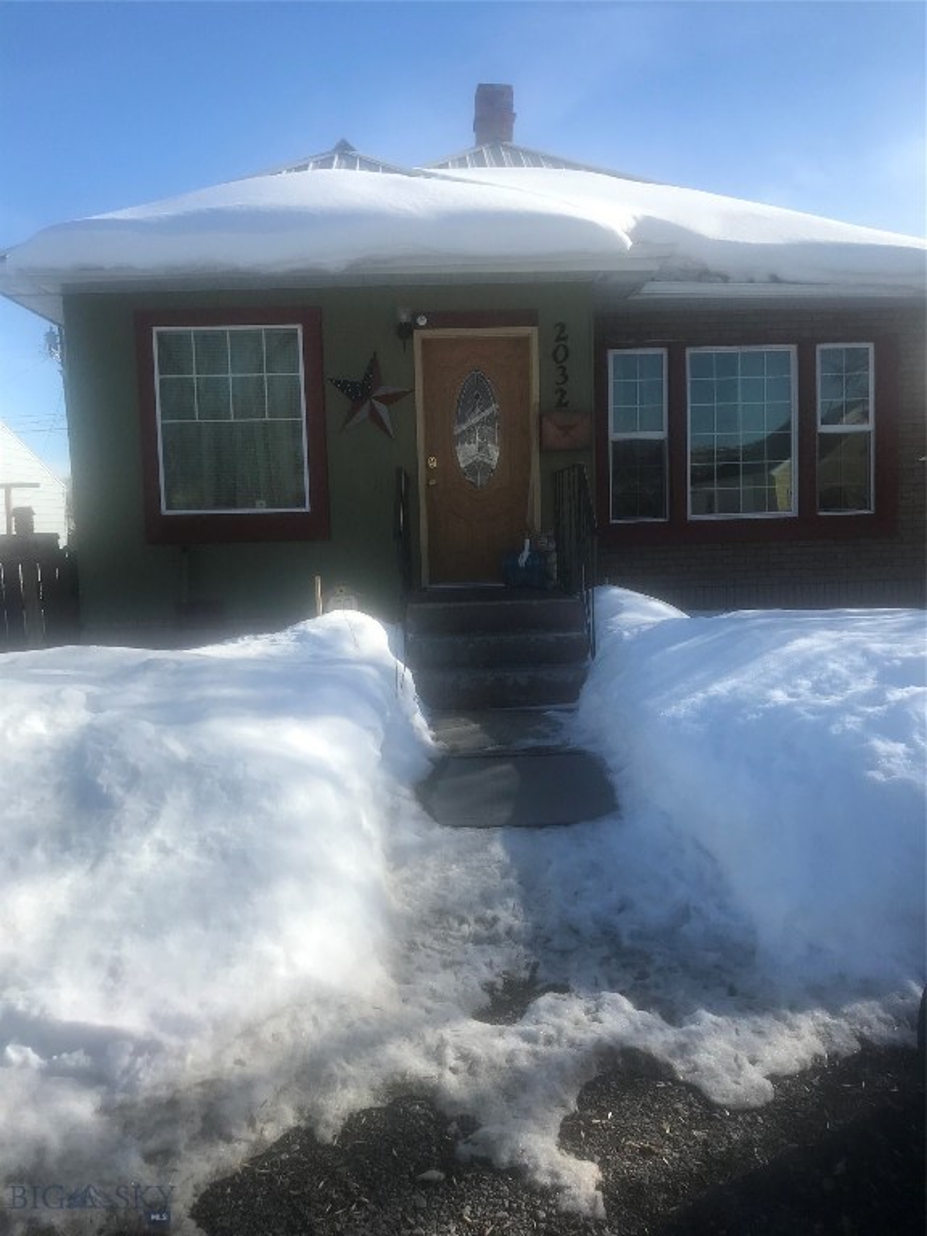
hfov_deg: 49.7
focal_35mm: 28
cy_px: 618
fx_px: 1000
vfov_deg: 63.4
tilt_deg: -4.9
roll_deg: -0.1
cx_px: 464
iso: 20
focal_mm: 3.99
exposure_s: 1/2591
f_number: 1.8
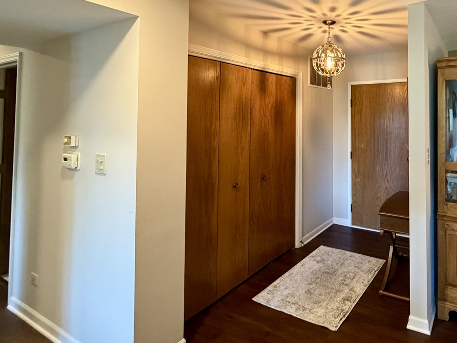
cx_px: 347
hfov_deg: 70.8
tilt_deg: +2.1
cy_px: 106
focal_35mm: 22
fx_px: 290
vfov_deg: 59.2
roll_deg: -0.4
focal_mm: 2.22
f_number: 2.2
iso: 640
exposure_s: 1/60
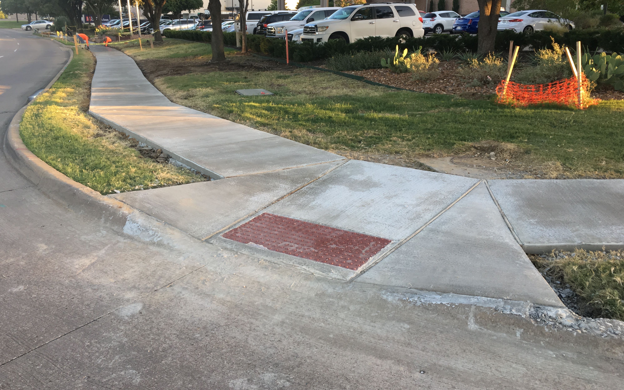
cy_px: 169
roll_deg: -0.5
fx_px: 527
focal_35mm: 31
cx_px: 312
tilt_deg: -14.8
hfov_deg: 61.2
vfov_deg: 40.5
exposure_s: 1/120
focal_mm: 4.15
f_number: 2.2
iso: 32
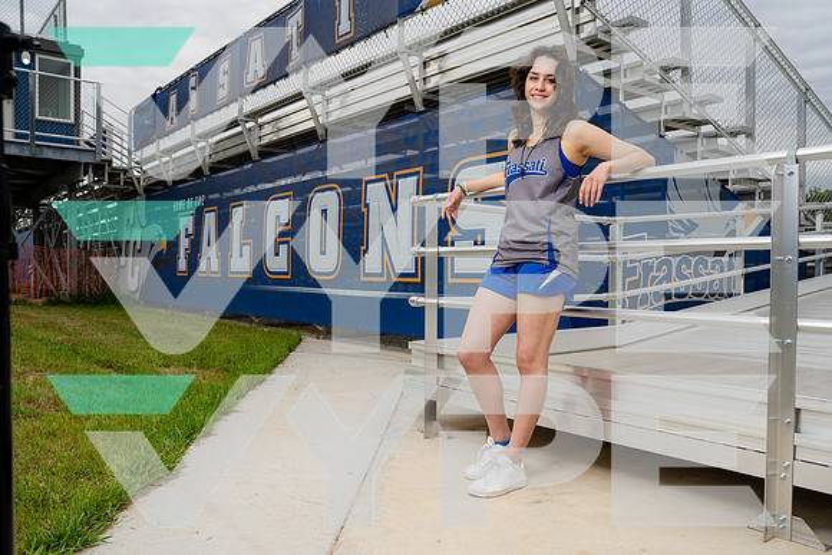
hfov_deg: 65.5
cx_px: 416
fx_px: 647
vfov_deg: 46.4
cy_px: 278
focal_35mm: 28
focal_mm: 28
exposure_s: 1/250
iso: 160
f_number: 5.6
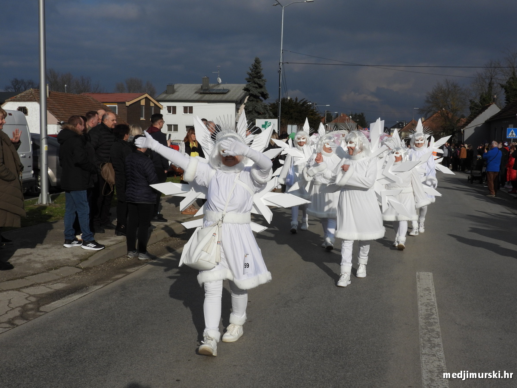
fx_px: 702
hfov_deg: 40.4
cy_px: 194
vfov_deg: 30.9
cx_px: 258
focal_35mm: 47
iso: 100
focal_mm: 8.5
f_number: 4.5
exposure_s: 1/1600
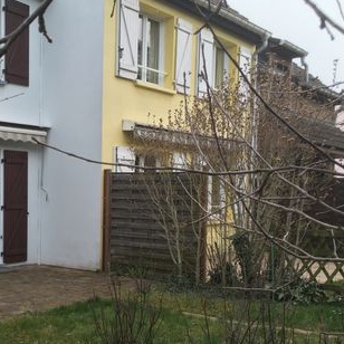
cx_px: 61
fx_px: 562
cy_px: 222
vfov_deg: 33.8
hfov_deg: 32.9
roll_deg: -0.6
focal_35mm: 50
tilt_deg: -3.0
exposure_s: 1/100
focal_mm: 4.15
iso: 25
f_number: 2.2
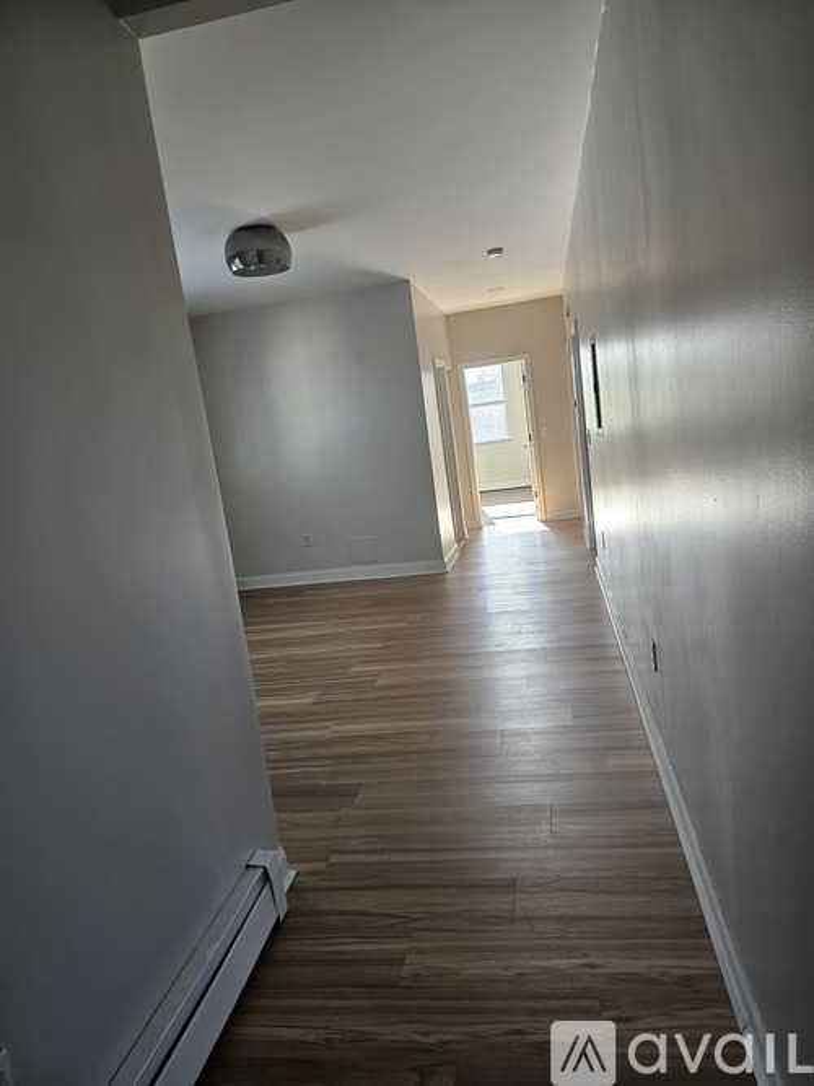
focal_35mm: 23
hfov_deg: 58.9
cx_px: 407
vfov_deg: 73.9
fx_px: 721
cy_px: 543
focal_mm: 6.3
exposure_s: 1/120
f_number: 1.7
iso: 125
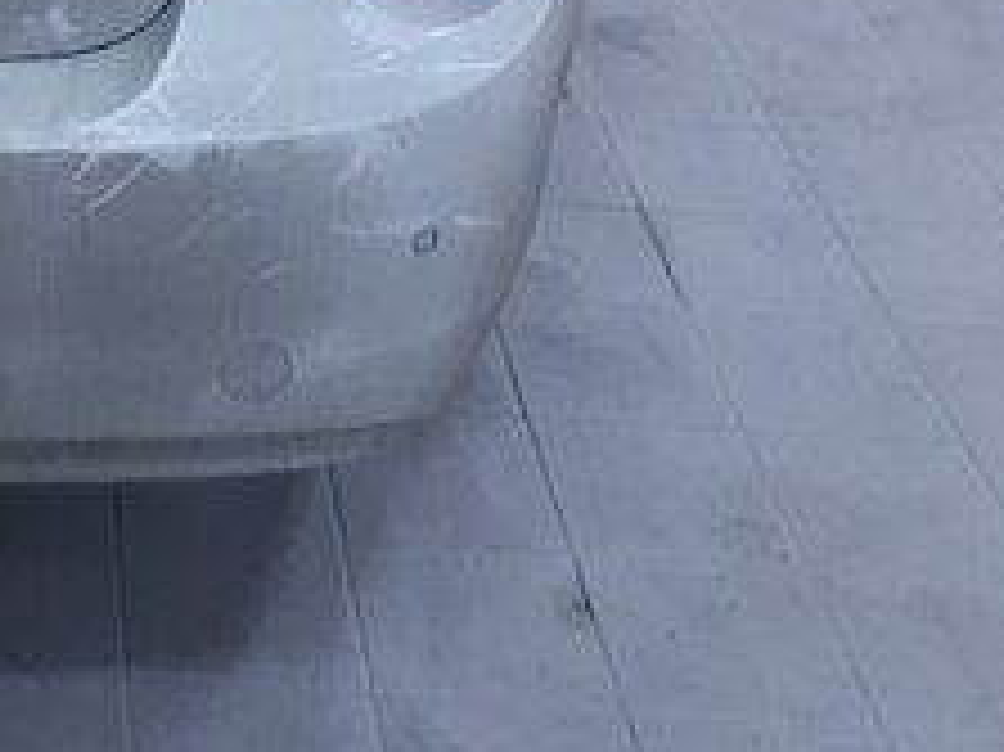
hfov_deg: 21.8
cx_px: -324
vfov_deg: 17.6
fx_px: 2319
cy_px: -142
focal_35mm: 80
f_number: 1.9
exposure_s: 1/33
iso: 125
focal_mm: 3.6
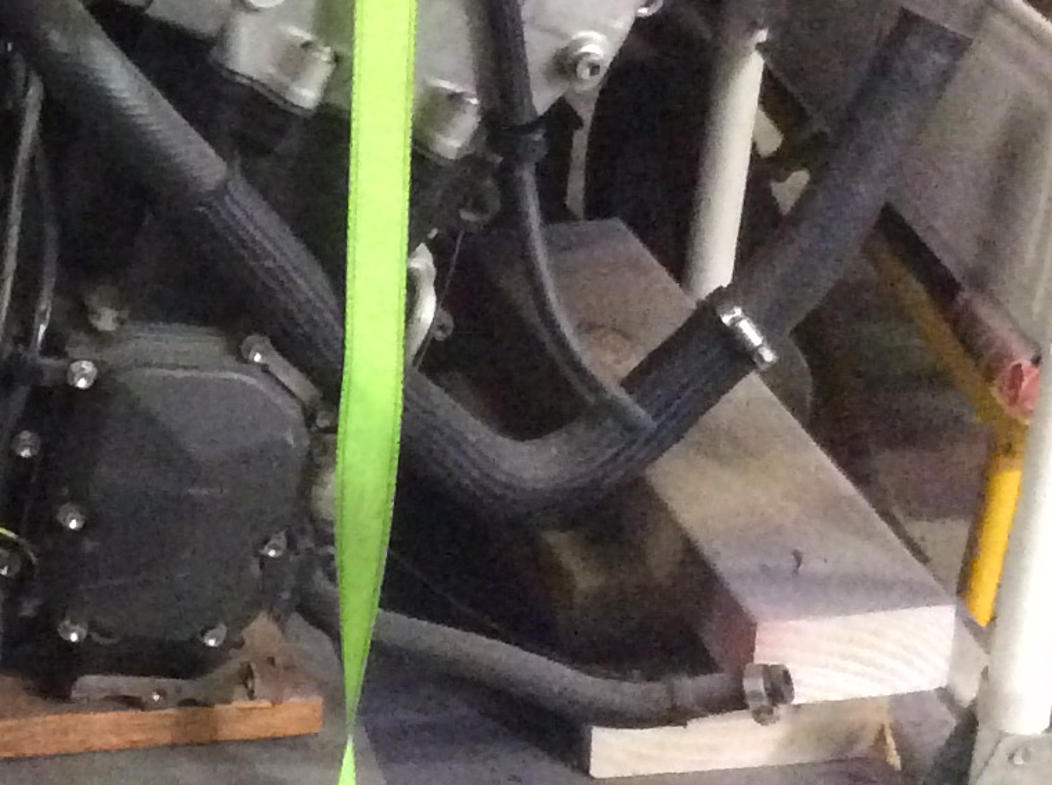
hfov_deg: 16.1
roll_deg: +5.0
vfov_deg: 13.5
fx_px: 3307
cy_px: 131
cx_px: -646
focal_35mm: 109
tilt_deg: -26.4
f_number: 2.4
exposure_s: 1/17
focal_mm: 3.3
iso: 640
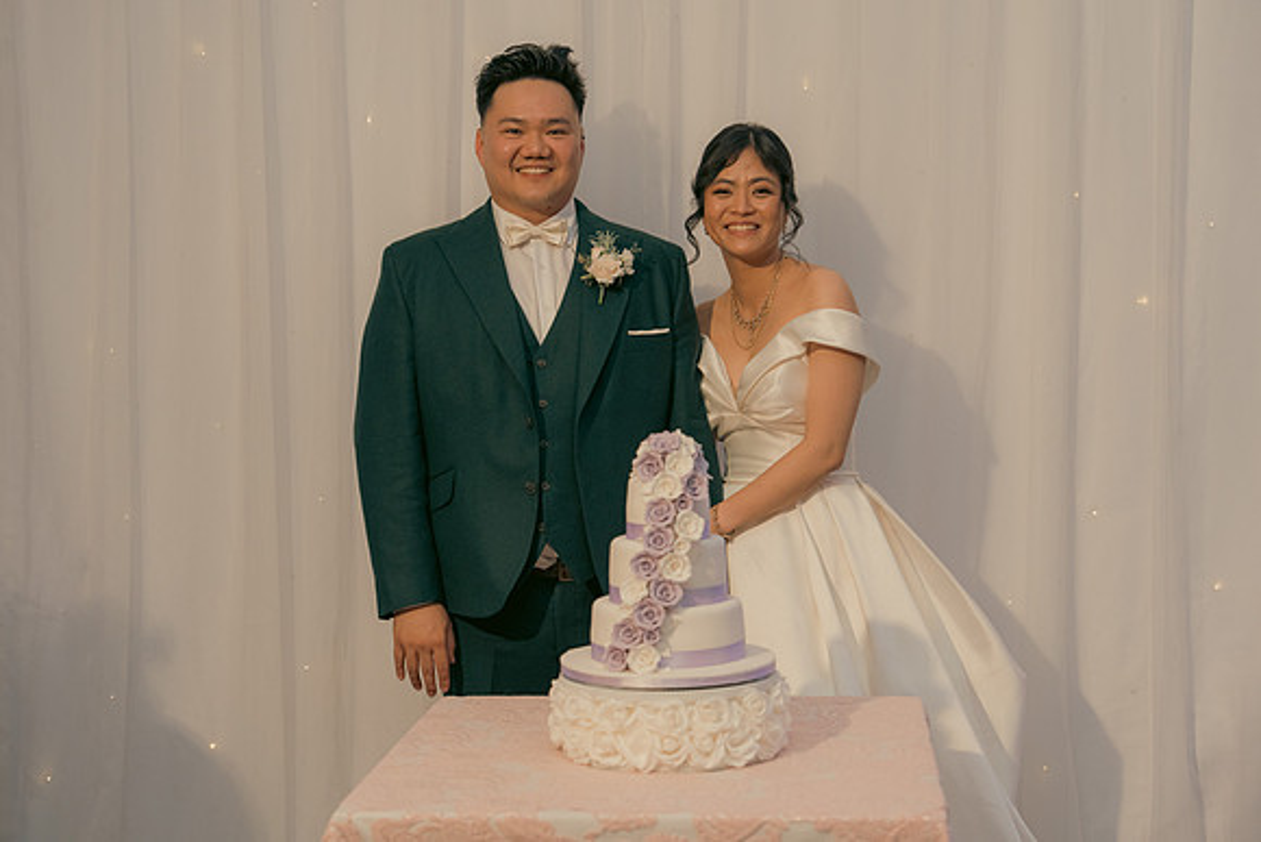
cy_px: 421
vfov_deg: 22.3
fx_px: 2137
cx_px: 630
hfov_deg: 32.9
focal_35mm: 61
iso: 2000
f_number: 3.5
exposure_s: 1/160
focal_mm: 61
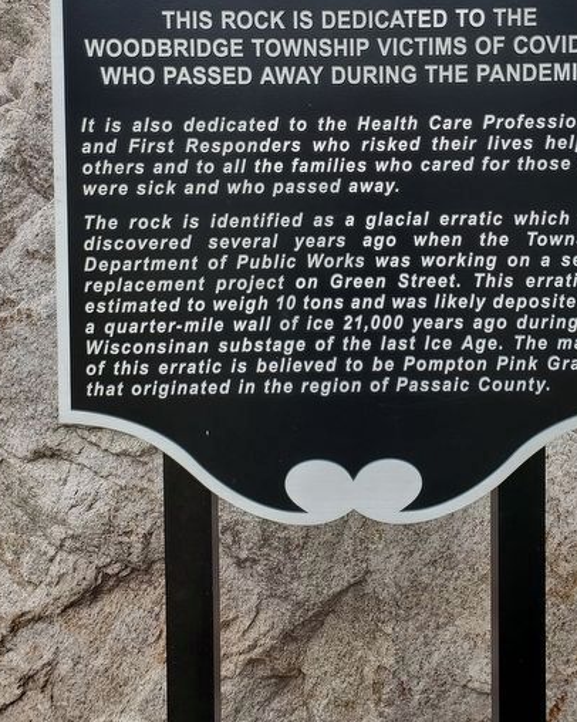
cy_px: 178
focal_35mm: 40
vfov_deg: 44.2
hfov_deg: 37.2
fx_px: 854
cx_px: 341
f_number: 2.4
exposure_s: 1/165
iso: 50
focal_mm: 4.3
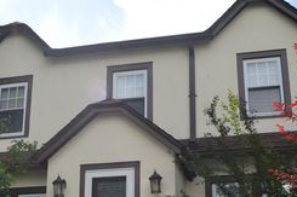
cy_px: 191
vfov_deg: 23.7
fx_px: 453
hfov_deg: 36.3
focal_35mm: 55
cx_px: 159
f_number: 8
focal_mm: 18
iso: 100
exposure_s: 1/200
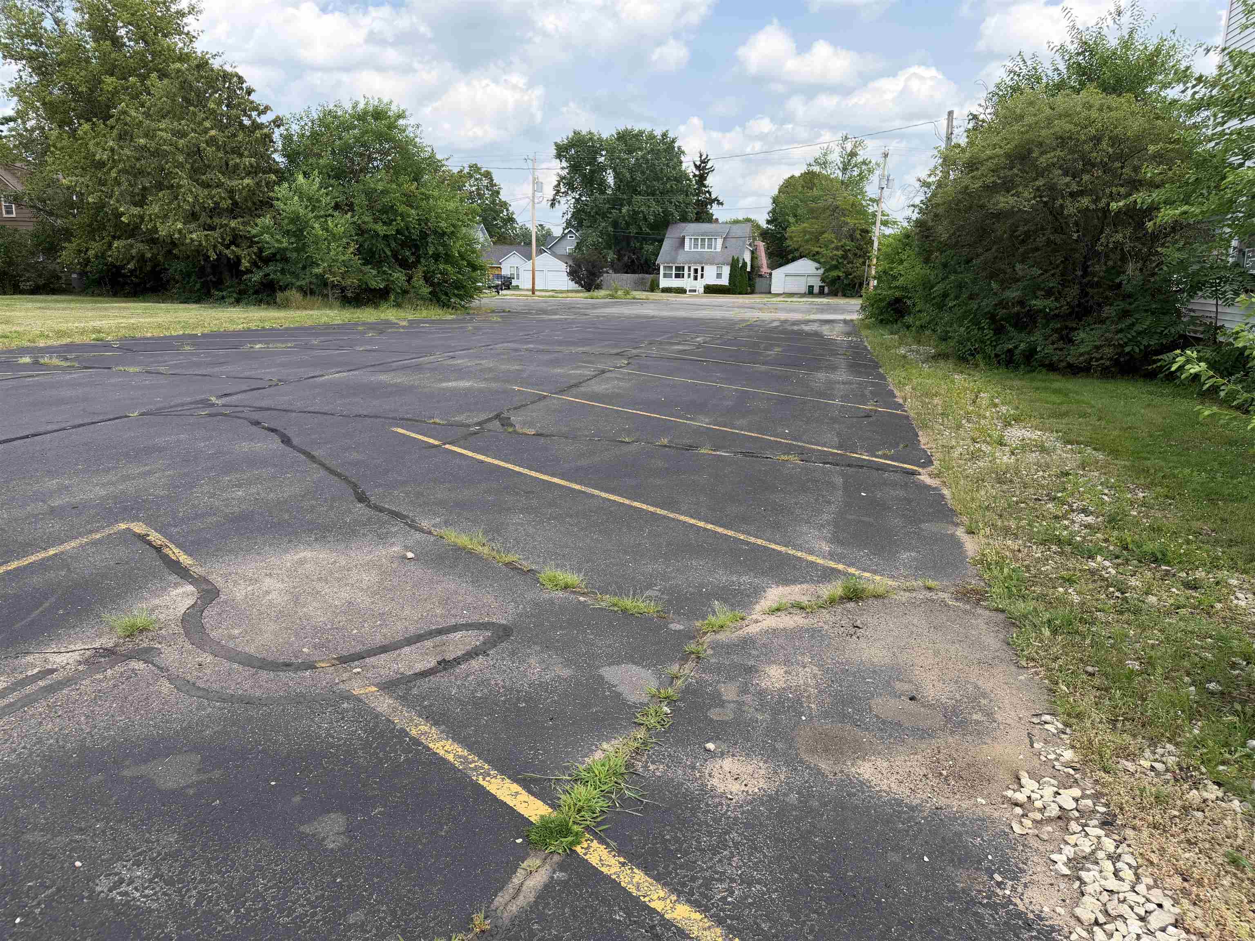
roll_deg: -0.7
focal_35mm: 24
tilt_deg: -12.0
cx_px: 628
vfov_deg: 56.8
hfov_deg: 71.6
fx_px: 870
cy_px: 470
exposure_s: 1/2445
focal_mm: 6.76
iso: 100
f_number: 1.78
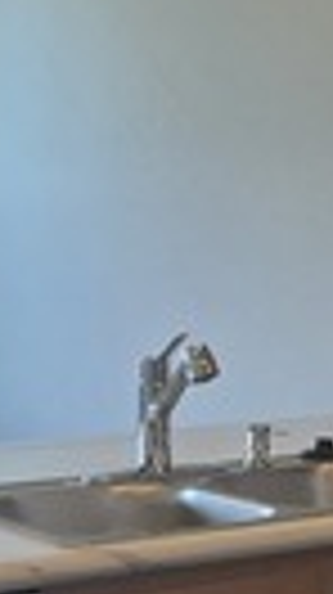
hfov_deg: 9.3
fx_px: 1999
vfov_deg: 16.9
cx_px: 511
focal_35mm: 127
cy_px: 274
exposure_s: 1/120
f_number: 1.8
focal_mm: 5.4
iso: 32
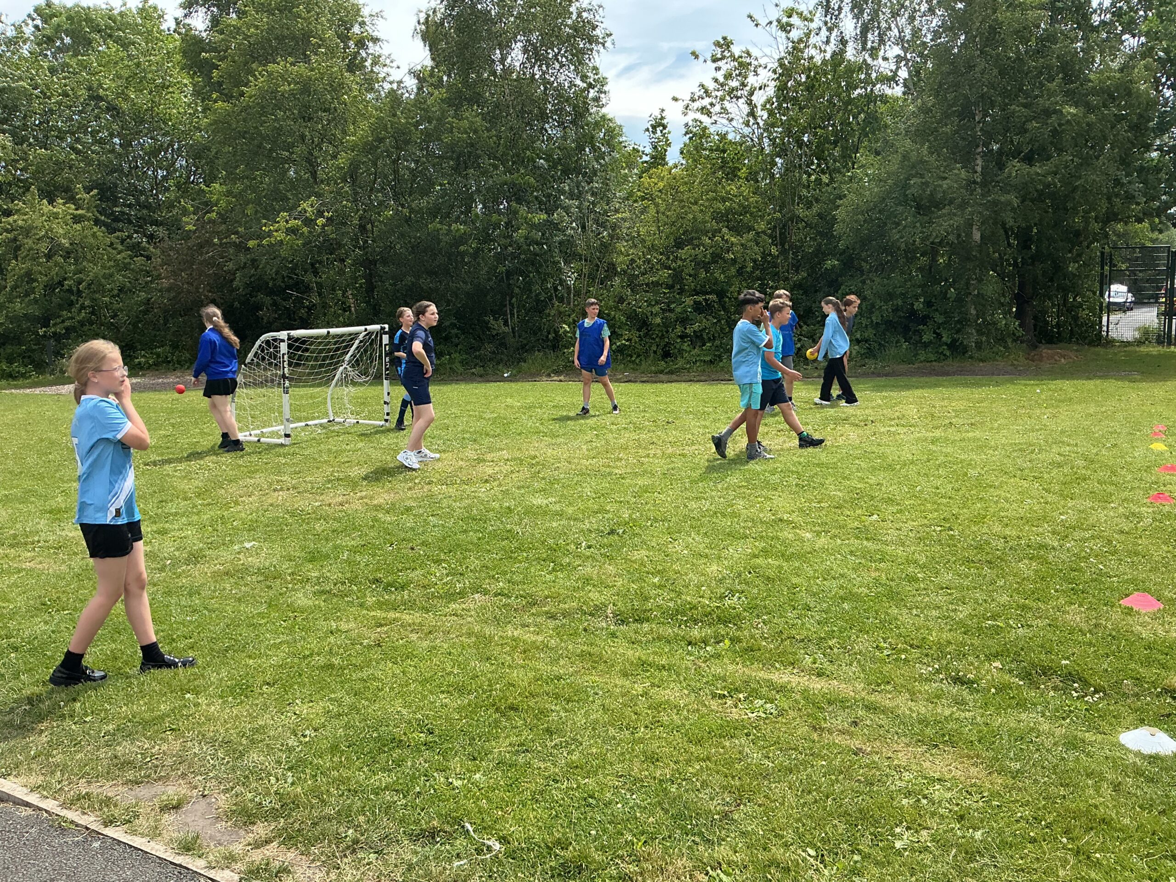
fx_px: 985
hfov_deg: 61.7
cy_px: 441
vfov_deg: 48.2
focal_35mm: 29
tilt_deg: -10.3
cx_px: 588
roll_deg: +2.8
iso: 25
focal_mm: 3
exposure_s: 1/1076
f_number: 1.8
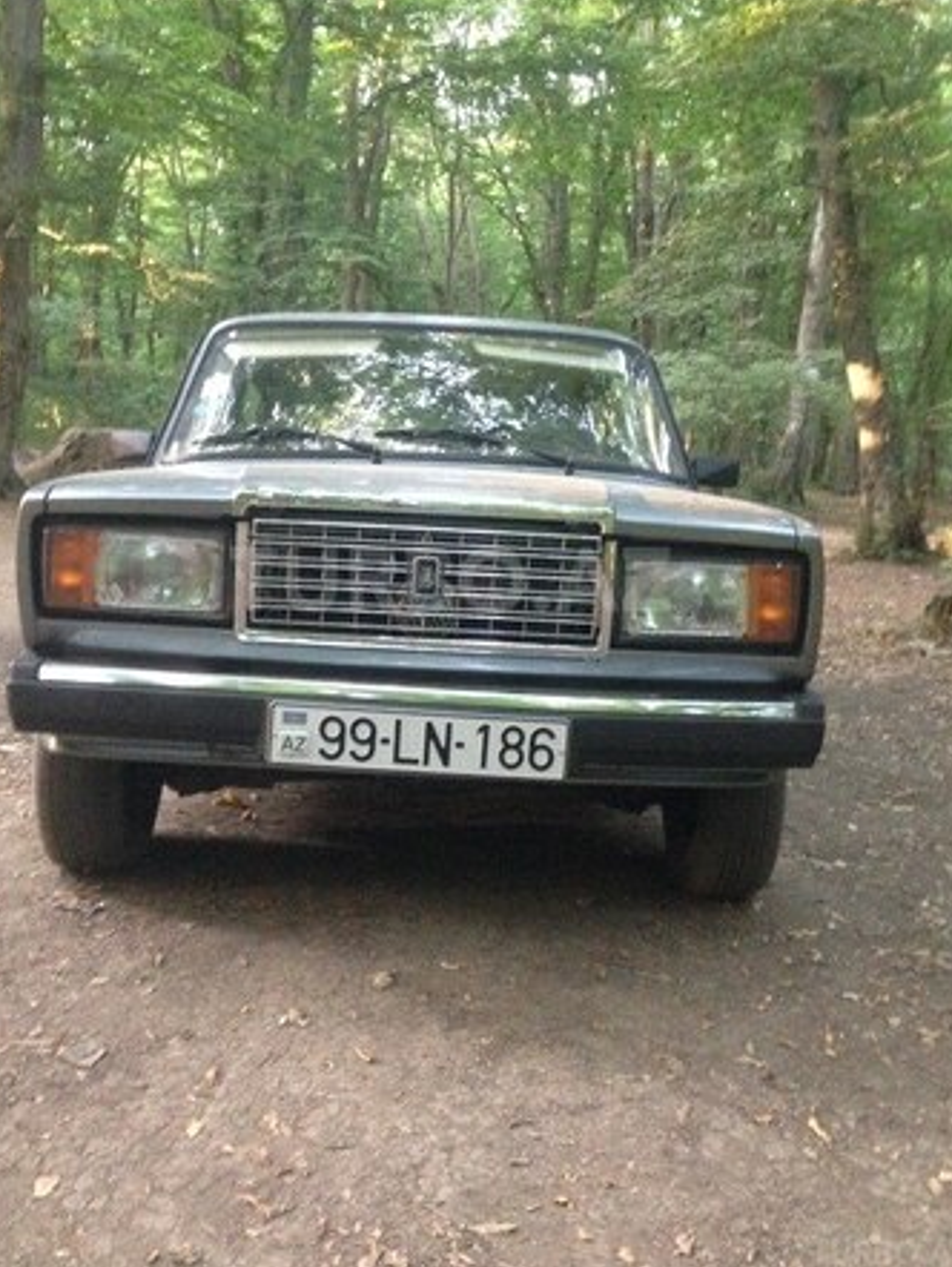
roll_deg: -0.8
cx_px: 450
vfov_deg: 50.1
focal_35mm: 37
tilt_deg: -3.3
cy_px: 579
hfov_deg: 38.7
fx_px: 1355
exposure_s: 1/15
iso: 500
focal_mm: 4.12
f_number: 2.4
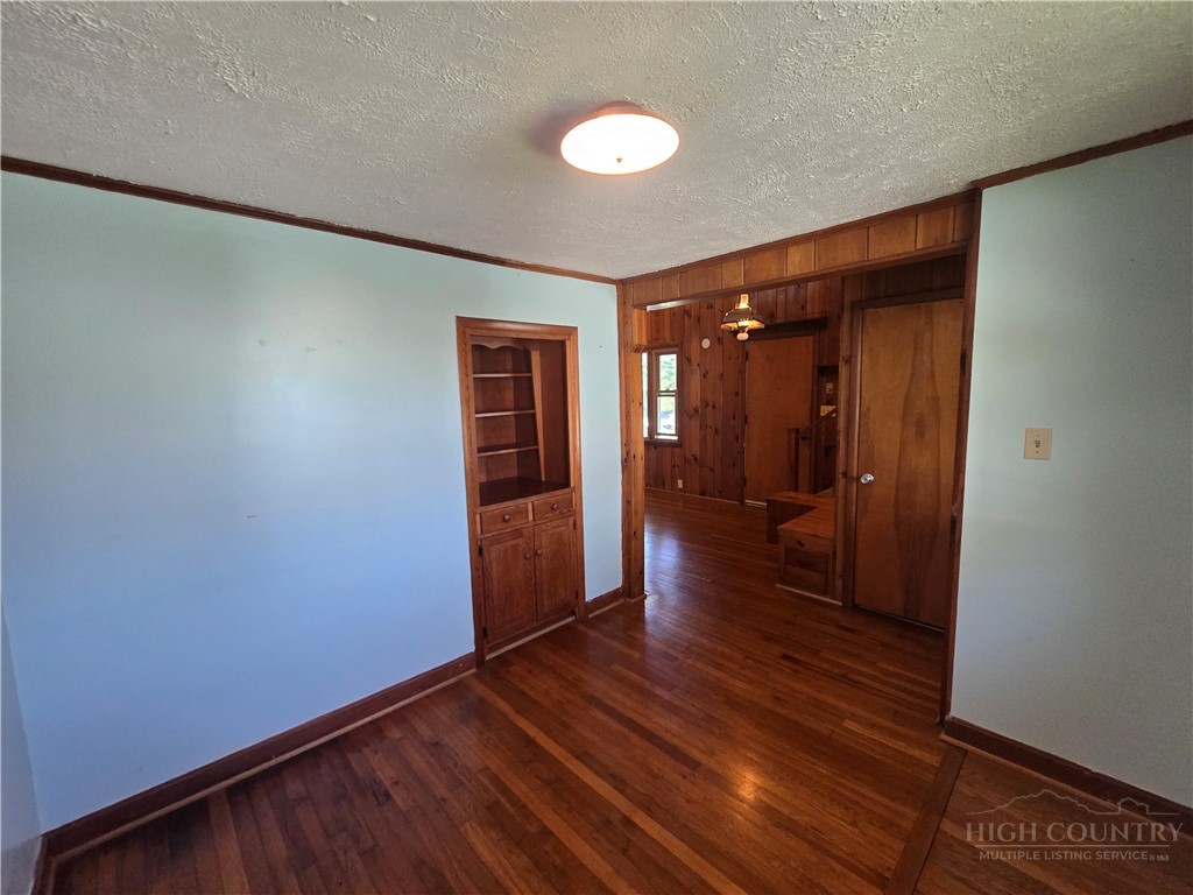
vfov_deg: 89.9
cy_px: 448
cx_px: 596
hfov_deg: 106.2
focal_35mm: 13
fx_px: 448
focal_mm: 2.2
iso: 400
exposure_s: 1/60
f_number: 2.2
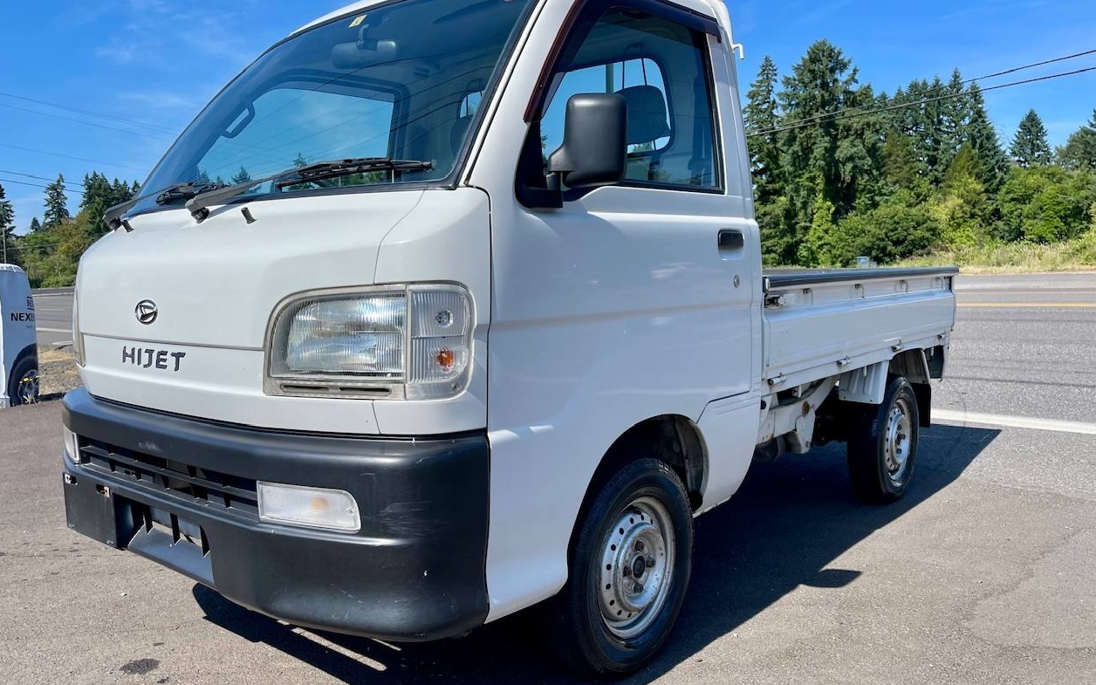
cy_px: 351
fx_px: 806
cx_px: 540
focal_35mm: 27
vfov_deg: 46.0
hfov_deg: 68.4
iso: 32
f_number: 1.6
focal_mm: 5.1
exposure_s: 1/3257
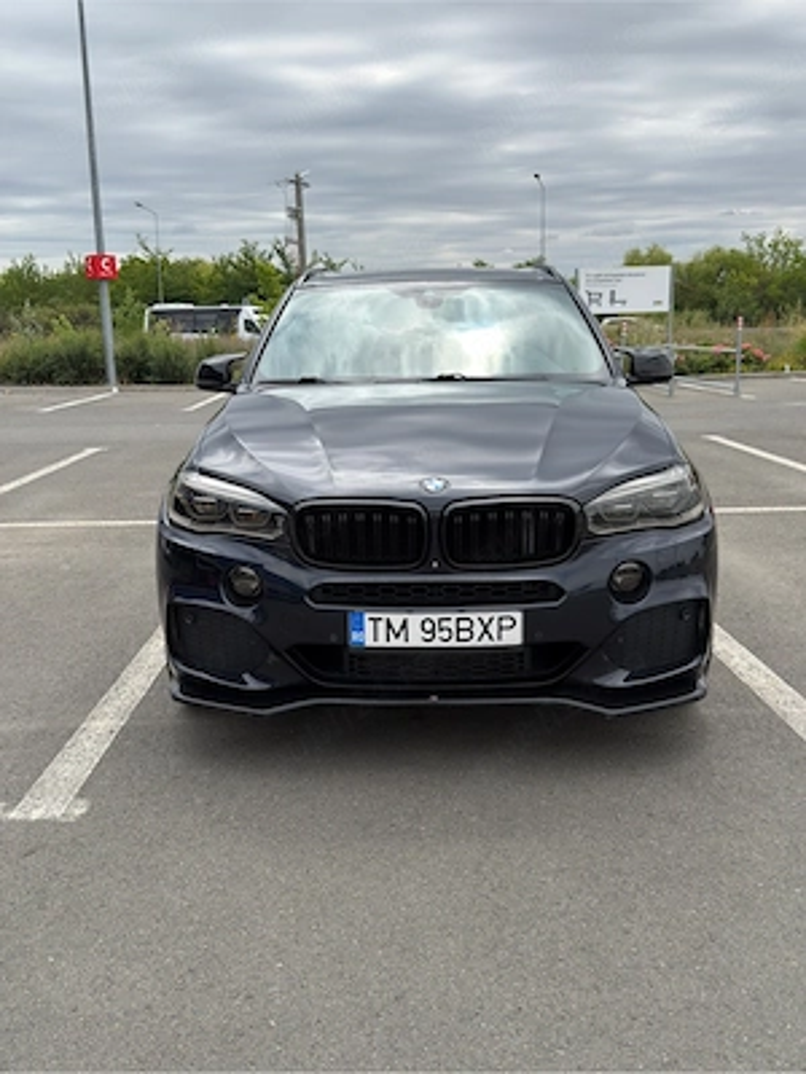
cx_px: 403
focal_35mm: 35
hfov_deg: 40.7
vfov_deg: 52.6
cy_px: 537
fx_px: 1087
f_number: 1.78
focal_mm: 6.76
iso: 64
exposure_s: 1/2985
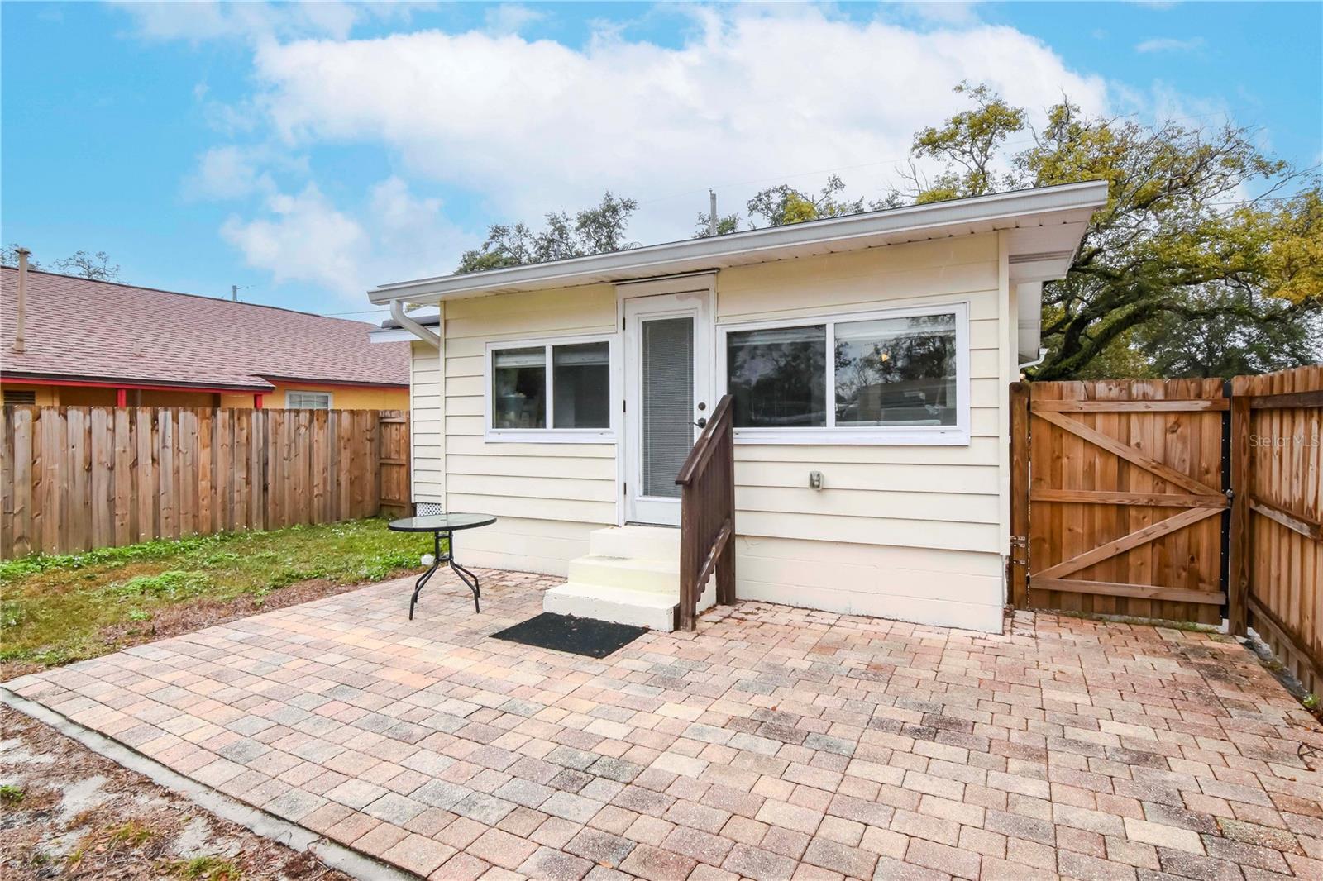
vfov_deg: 72.0
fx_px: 606
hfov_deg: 95.0
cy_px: 440
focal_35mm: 16
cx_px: 662
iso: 800
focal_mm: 11
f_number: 14
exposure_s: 1/160
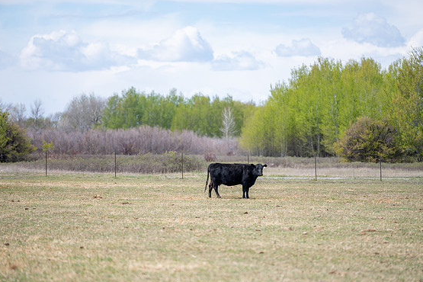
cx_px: 211
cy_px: 145
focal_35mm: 209
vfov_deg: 6.6
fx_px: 2456
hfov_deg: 9.8
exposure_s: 1/1600
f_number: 2.8
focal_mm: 200
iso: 125
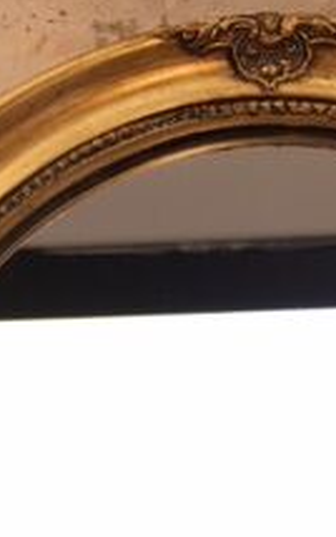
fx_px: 1346
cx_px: 273
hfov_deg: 14.1
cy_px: 708
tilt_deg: -66.3
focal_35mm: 92
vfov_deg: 20.5
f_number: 2.2
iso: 32
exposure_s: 1/50
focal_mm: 4.15
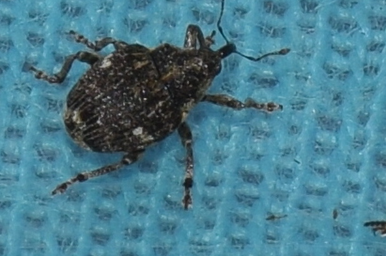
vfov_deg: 4.2
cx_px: 113
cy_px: 90
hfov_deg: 6.3
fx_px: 3500
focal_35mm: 327
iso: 100
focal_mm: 140
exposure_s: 1/160
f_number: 11
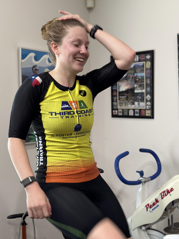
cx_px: 90
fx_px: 331
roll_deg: -0.1
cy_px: 120
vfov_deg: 39.7
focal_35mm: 48
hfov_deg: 30.3
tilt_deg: -3.3
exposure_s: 1/40
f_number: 1.78
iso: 400
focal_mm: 6.86
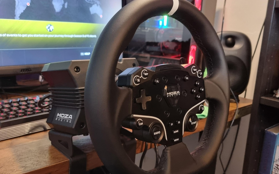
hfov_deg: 66.5
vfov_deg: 44.5
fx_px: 213
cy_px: 93
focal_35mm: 28
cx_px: 141
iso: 1250
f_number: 1.8
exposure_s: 1/25
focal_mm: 5.4
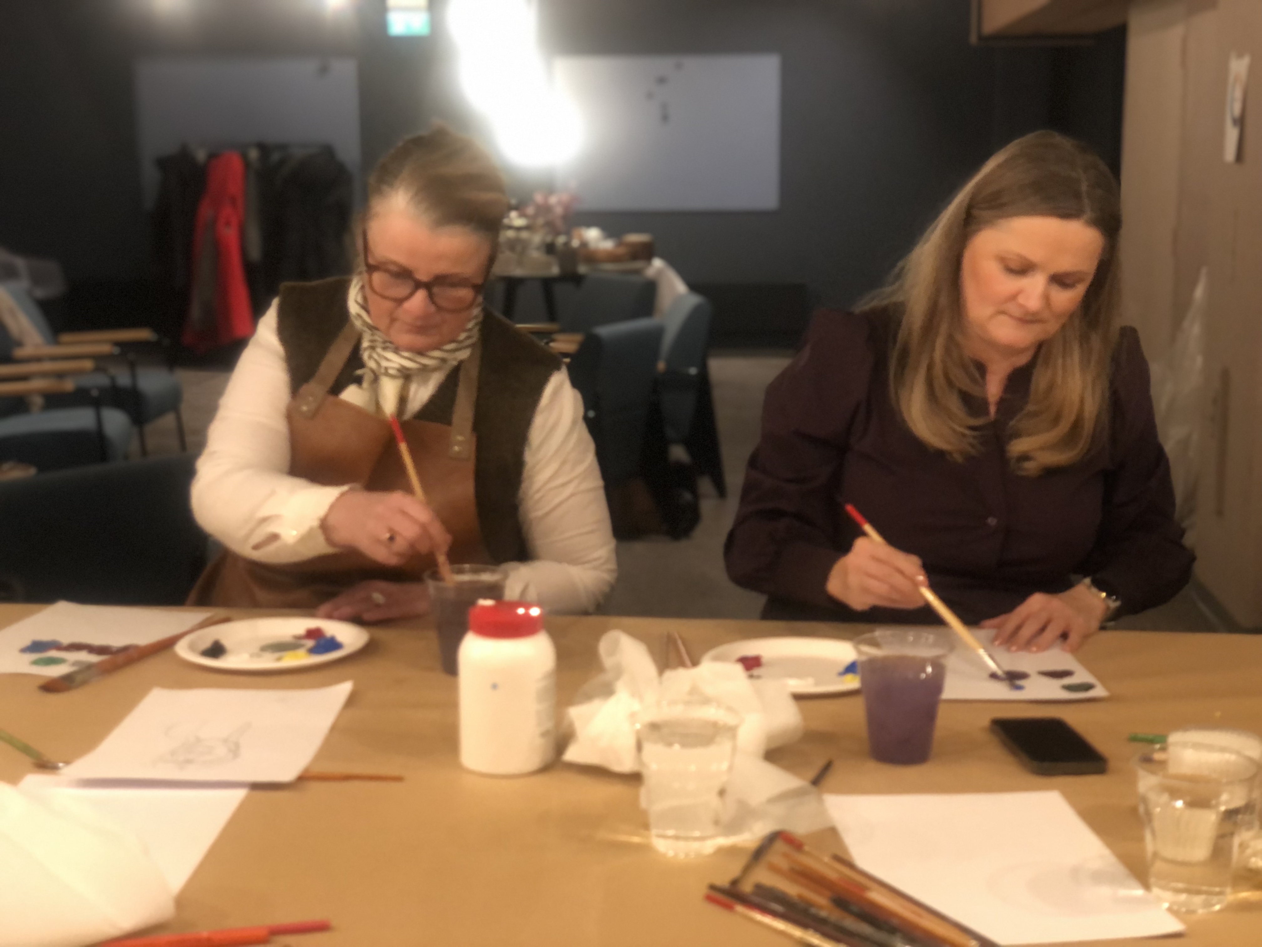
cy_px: 474
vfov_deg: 28.0
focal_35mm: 52
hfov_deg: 36.8
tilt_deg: -10.3
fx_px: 1896
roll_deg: +0.6
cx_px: 631
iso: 160
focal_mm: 6
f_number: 2.4
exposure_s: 1/14
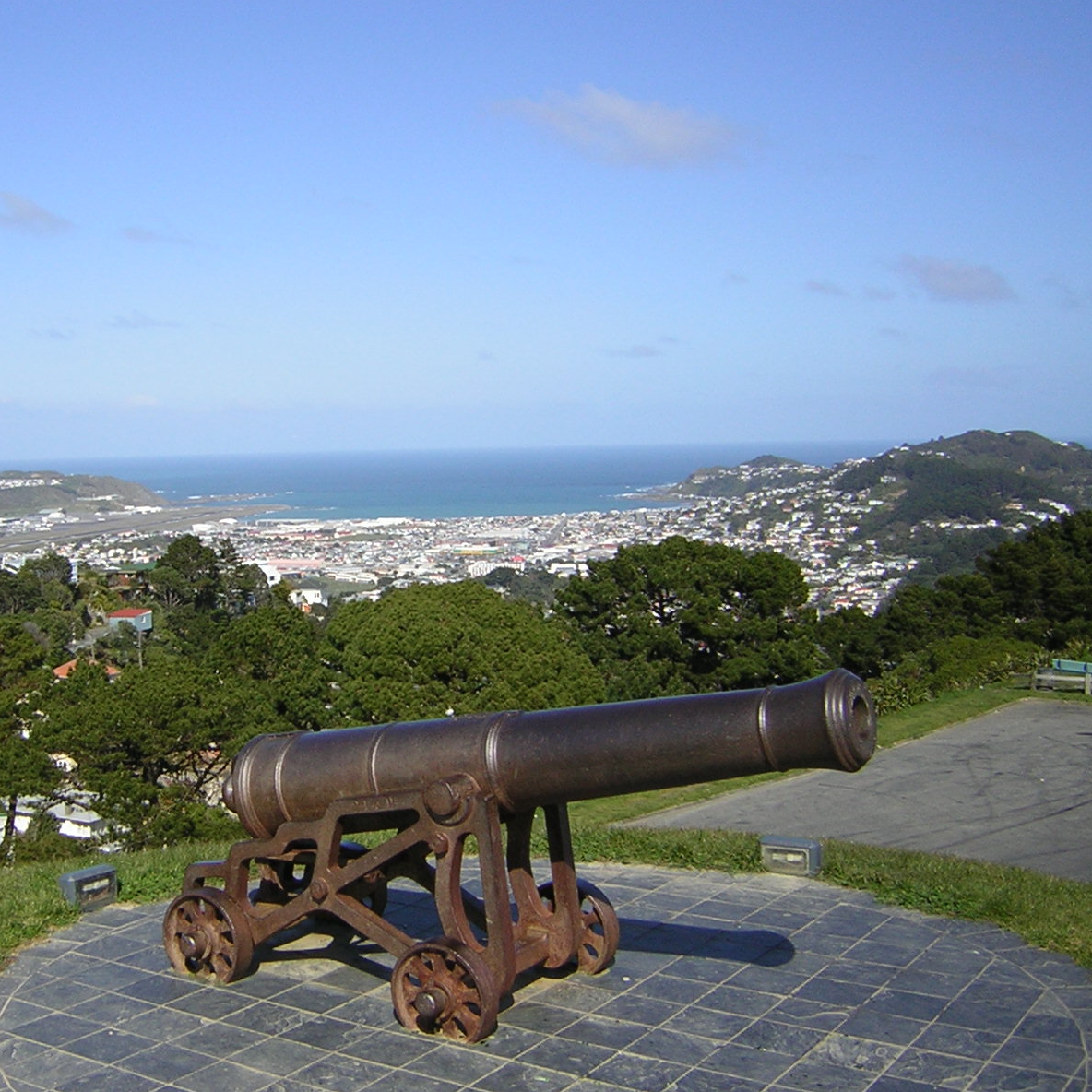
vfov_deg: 39.2
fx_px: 1535
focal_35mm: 43
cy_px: 540
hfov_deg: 38.7
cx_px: 368
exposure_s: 1/437
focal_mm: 4.7
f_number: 5.2
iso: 50
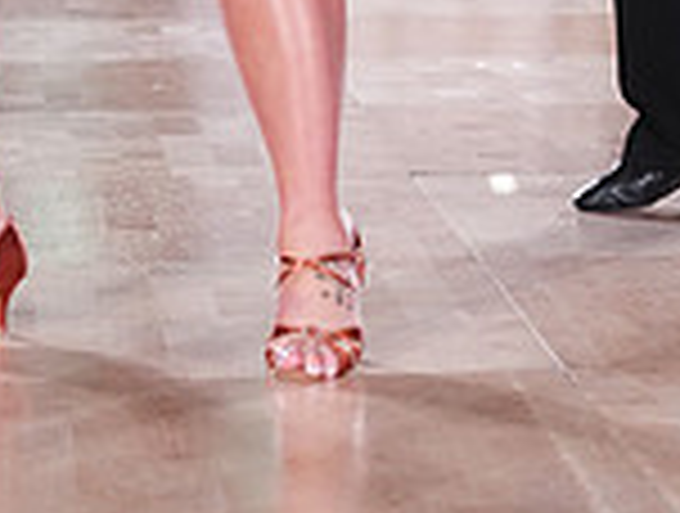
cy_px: -252
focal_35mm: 258
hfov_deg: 7.7
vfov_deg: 5.7
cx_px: 412
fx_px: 5080
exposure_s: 1/400
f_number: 4
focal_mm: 70
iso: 2500
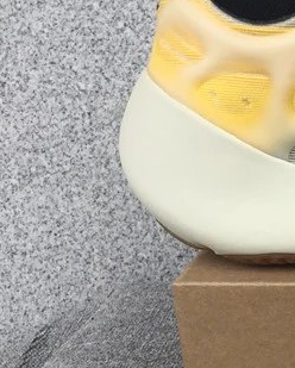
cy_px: 244
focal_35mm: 88
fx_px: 959
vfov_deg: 21.6
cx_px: 515
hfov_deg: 15.3
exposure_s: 1/301
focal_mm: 3.3
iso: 25
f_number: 2.4
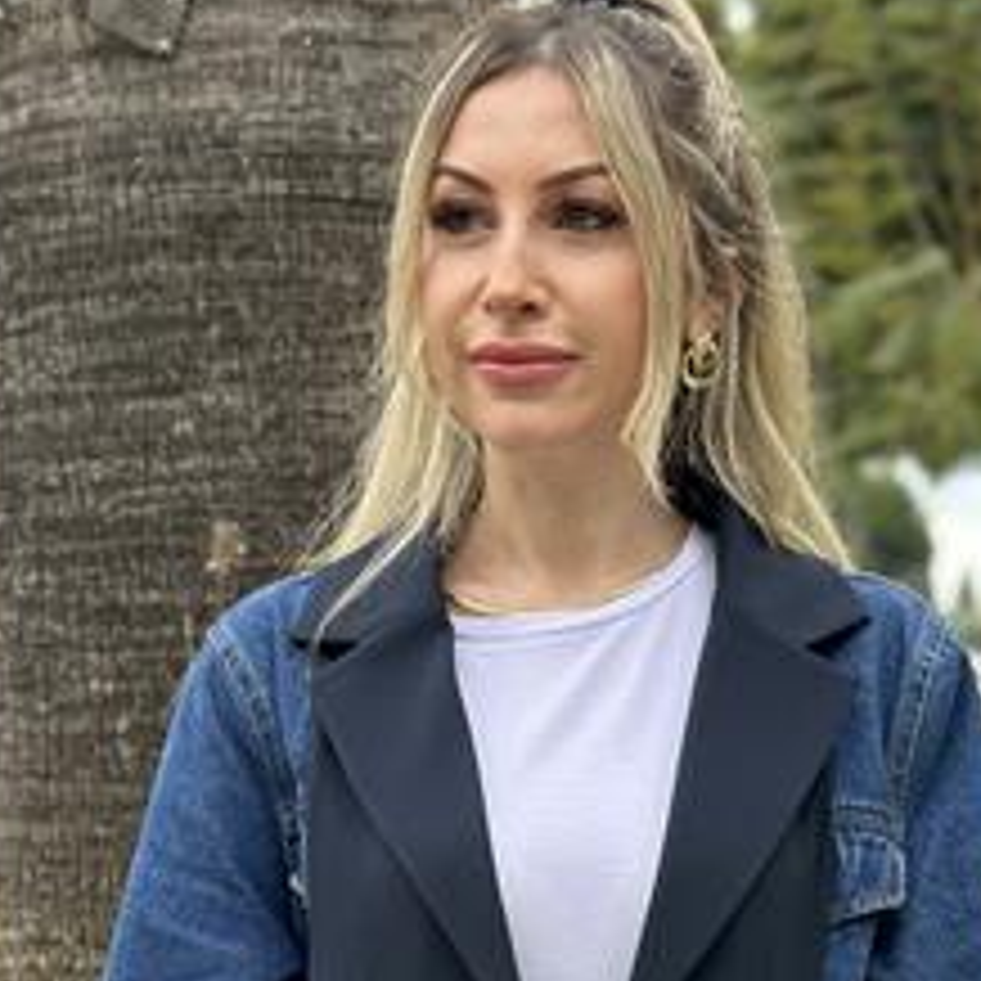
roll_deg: -0.7
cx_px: 684
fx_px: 3238
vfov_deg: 16.8
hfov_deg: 17.2
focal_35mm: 101
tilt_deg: -5.6
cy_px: 1040
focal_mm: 6.86
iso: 80
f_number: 1.78
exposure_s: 1/594
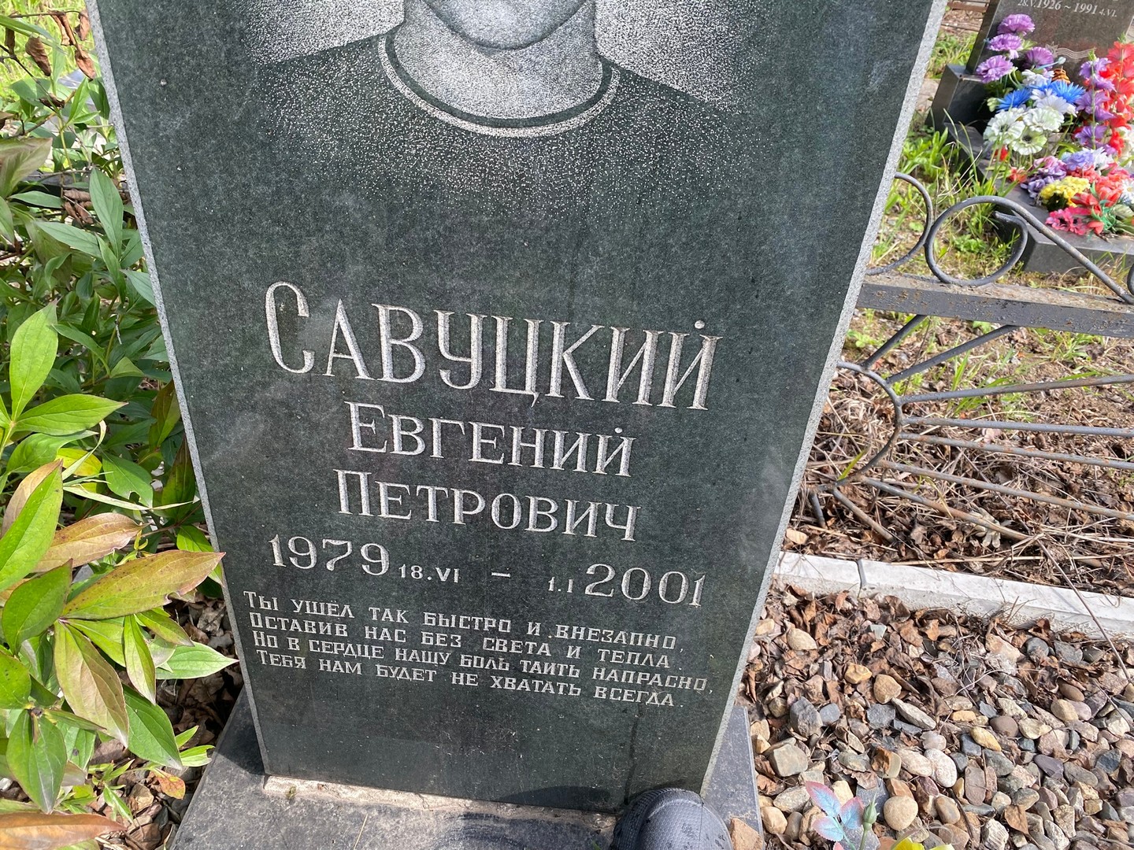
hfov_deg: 67.3
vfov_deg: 53.1
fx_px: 852
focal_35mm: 26
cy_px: 425
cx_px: 567
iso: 32
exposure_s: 1/423
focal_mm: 4.25
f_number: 1.8
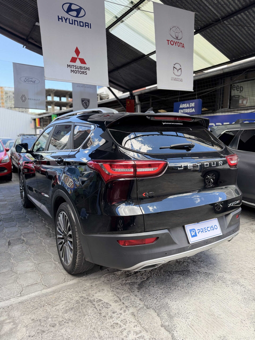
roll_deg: -0.6
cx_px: 128
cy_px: 170
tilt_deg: -9.3
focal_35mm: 24
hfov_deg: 56.8
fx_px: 236
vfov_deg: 71.6
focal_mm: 6.76
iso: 100
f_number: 1.78
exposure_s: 1/517
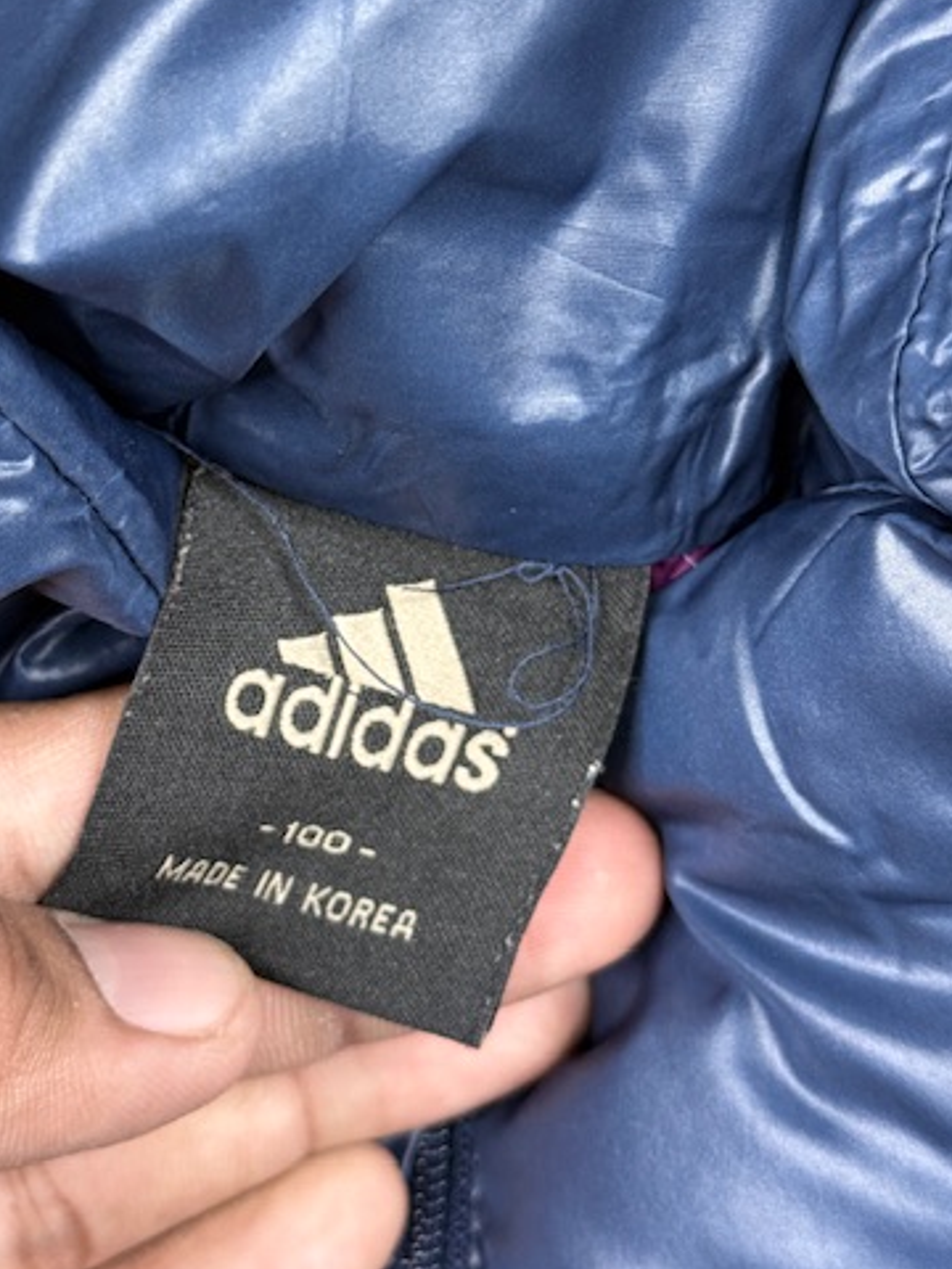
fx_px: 2347
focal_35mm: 64
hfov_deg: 22.9
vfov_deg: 30.2
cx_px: 376
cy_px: 516
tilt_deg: -66.5
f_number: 1.78
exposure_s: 1/50
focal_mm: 6.76
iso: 100
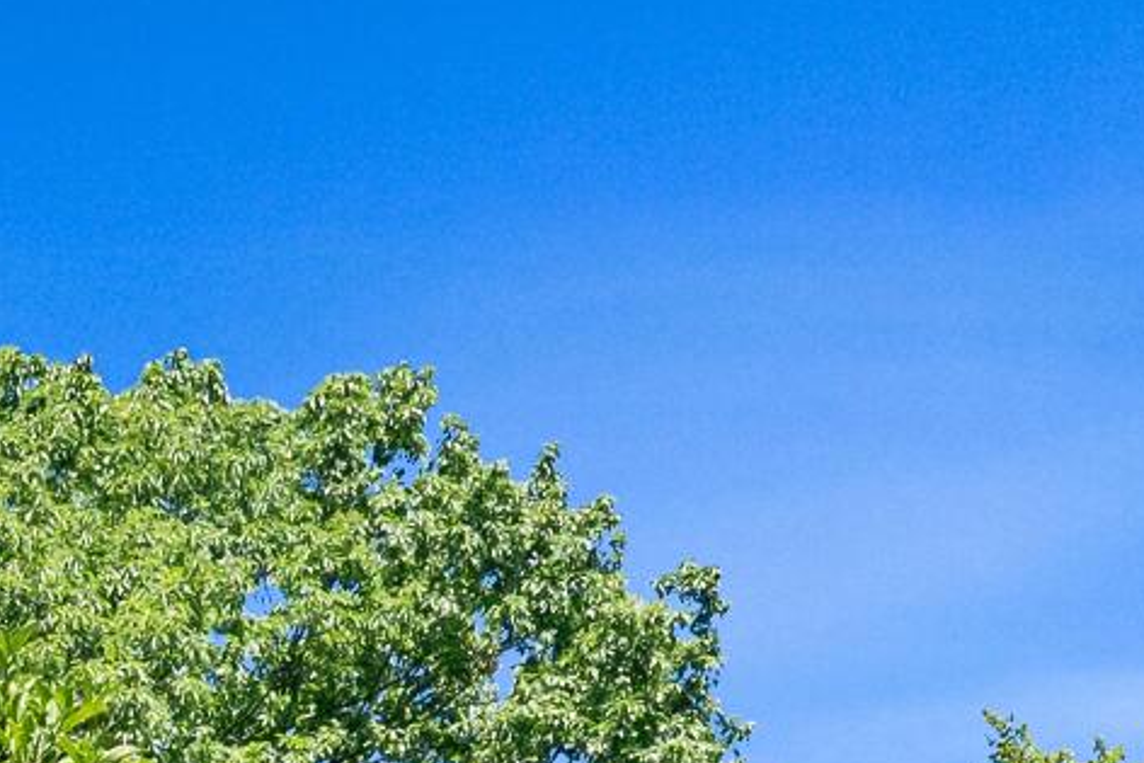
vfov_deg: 9.0
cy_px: 2214
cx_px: -965
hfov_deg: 14.1
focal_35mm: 127
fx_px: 4037
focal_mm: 20
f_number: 8
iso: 250
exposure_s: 1/50
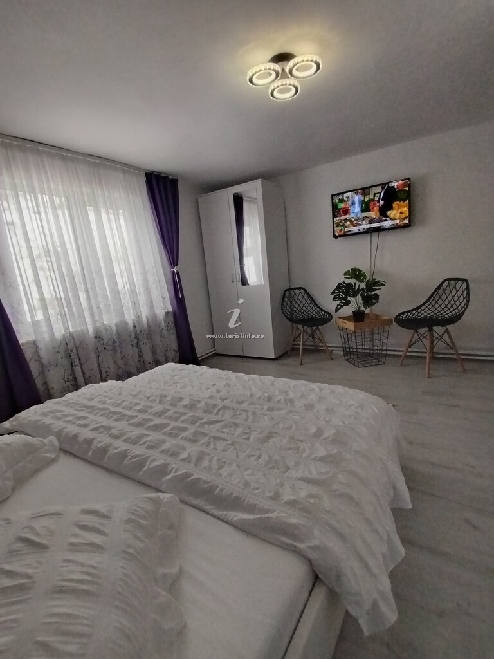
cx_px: 247
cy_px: 330
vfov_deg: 91.0
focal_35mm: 17
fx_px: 323
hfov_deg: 74.7
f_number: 2.2
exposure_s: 1/60
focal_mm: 1.4
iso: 142
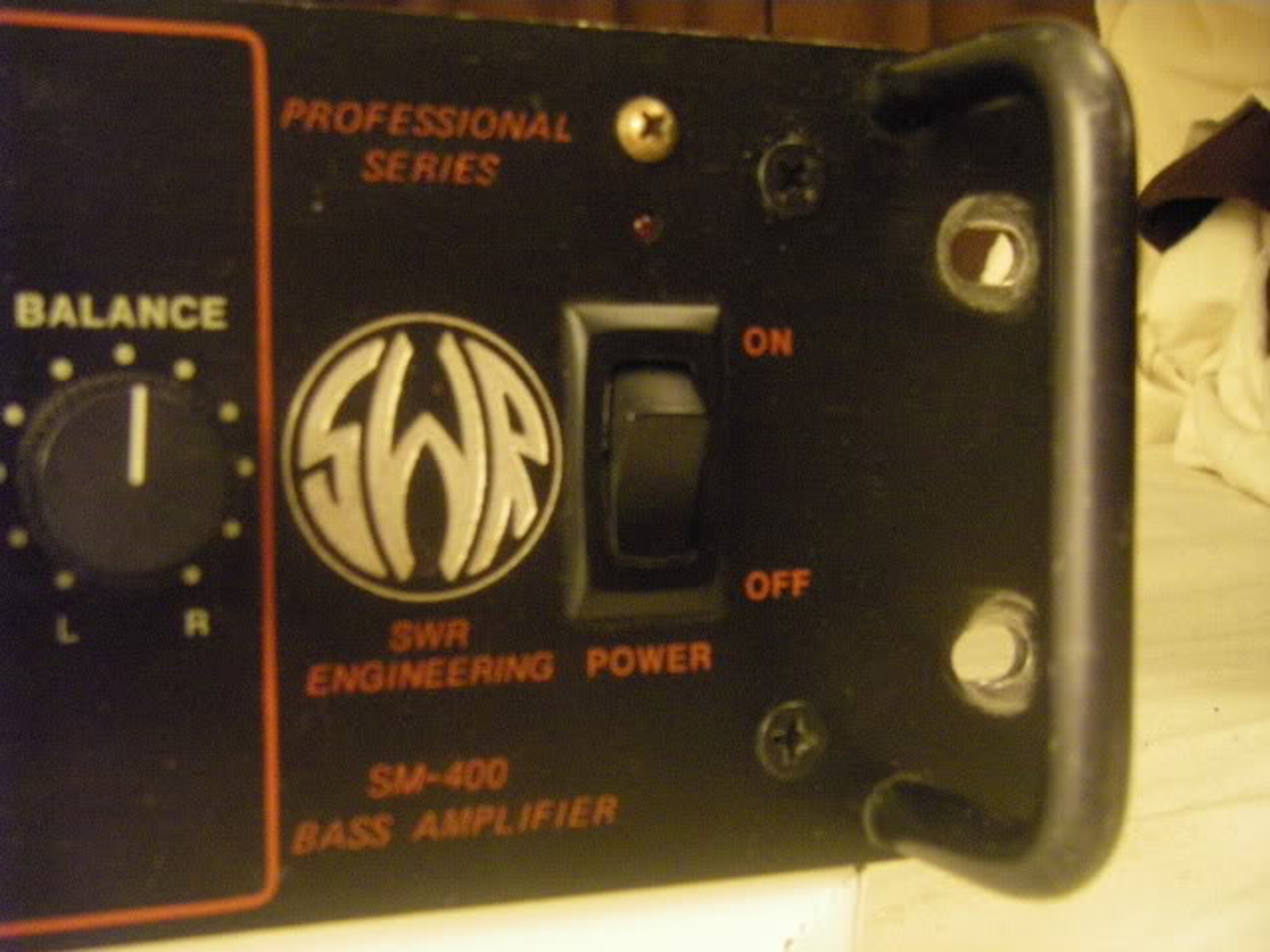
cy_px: 476
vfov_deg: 31.5
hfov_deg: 41.2
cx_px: 635
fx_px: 1688
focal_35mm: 46
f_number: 3.6
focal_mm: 7.6
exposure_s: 1/4
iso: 800
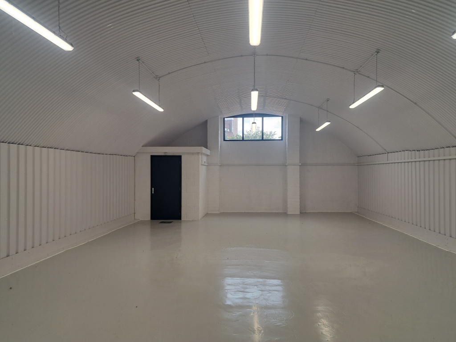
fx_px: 316
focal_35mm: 24
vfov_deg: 56.8
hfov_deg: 71.6
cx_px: 228
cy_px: 171
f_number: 1.8
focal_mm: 5.23
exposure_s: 1/100
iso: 50
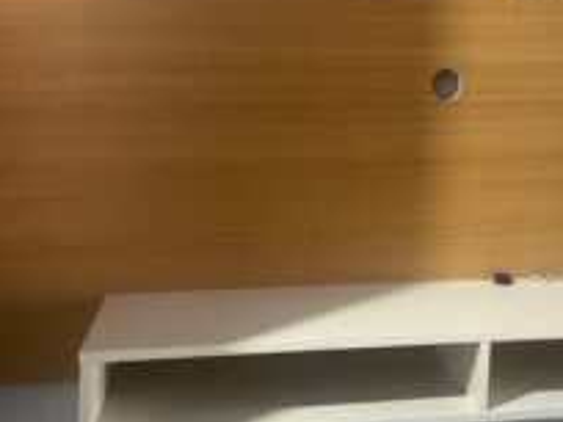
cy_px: 108
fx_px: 829
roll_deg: -3.3
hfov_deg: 36.7
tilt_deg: -4.0
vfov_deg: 28.2
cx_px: 414
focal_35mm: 51
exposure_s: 1/30
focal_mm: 4.25
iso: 500
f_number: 1.8
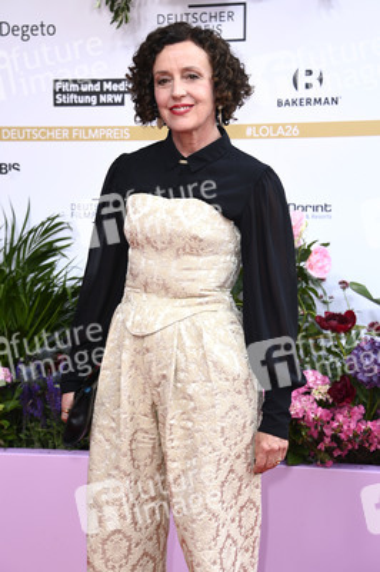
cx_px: 190
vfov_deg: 22.2
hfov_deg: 14.8
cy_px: 286
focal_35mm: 92
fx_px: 1459
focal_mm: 92
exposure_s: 1/250
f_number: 6.3
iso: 640
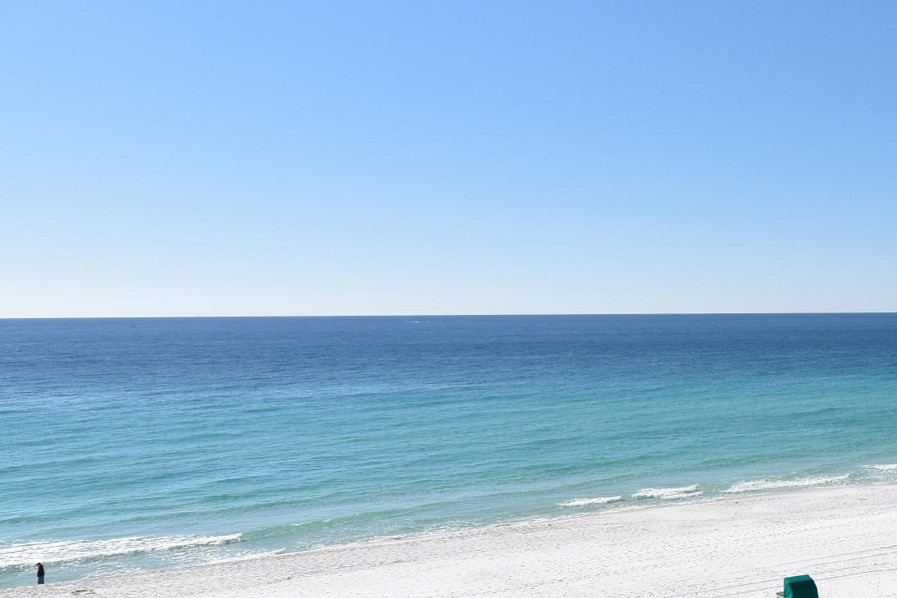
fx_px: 1221
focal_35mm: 49
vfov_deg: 27.5
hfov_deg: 35.4
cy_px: 341
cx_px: 949
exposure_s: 1/640
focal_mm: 12
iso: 200
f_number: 13
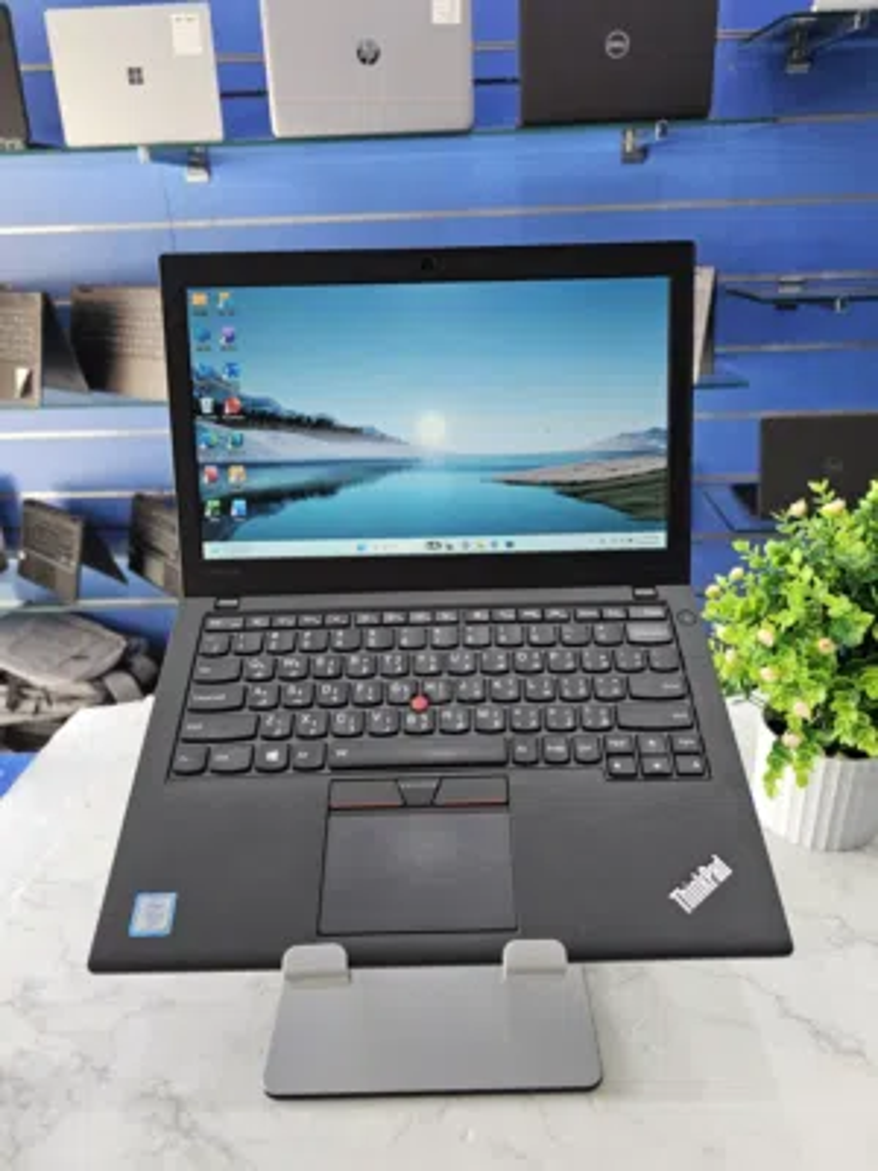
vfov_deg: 73.9
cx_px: 439
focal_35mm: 23
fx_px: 778
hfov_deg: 58.9
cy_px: 586
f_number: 1.7
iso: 100
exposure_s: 1/100
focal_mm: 6.3
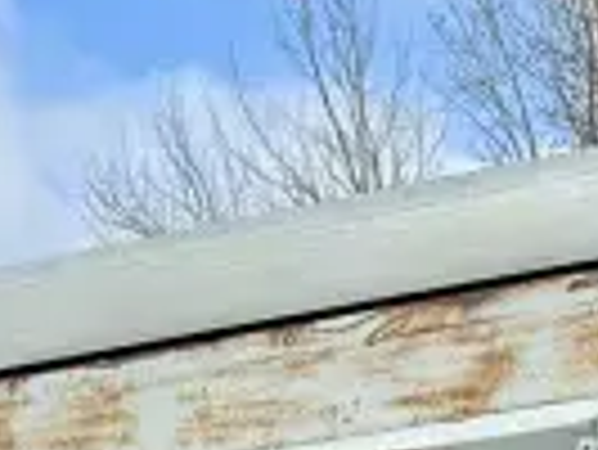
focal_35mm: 173
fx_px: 2991
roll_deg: +0.9
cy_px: 1228
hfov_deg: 11.0
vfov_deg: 7.7
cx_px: -292
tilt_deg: -4.2
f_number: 1.78
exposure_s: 1/3472
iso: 80
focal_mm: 6.86
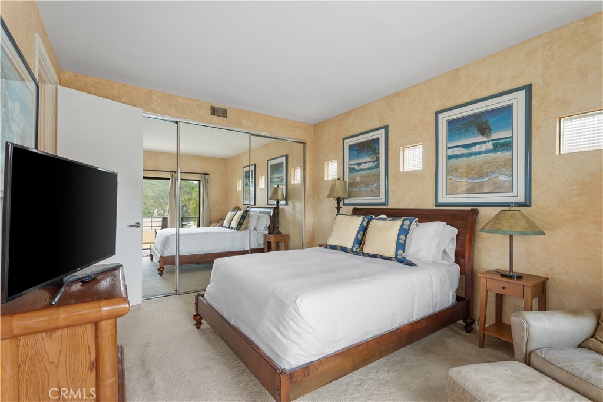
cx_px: 302
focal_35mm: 16
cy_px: 201
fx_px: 268
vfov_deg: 73.8
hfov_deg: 96.7
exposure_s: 1/1.25
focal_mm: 16
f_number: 9
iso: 400
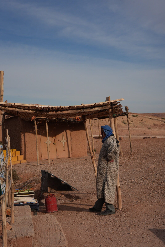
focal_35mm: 68
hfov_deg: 20.1
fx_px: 465
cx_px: 83
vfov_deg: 29.8
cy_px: 125
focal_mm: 66.7
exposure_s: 1/3200
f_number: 10
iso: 800
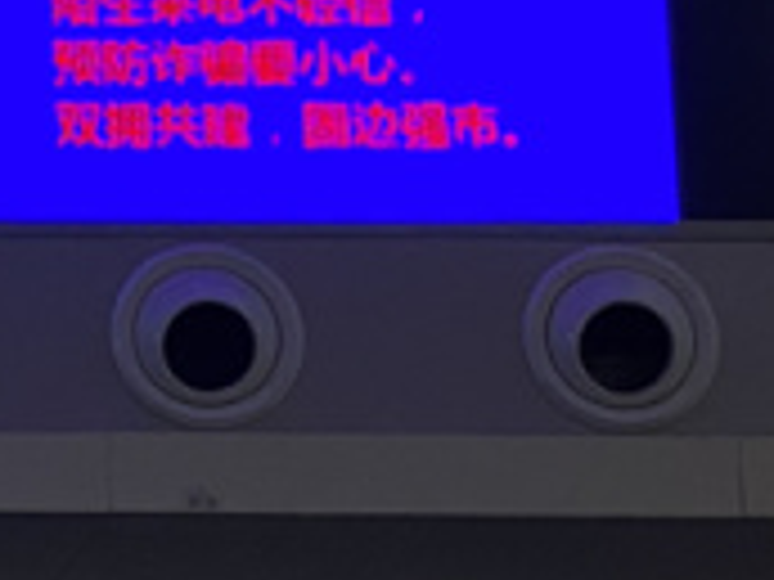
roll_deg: -1.3
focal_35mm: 290
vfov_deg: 5.1
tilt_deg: +14.3
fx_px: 6484
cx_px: -1287
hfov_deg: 6.4
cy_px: -135
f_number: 2
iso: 80
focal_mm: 6
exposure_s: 1/100
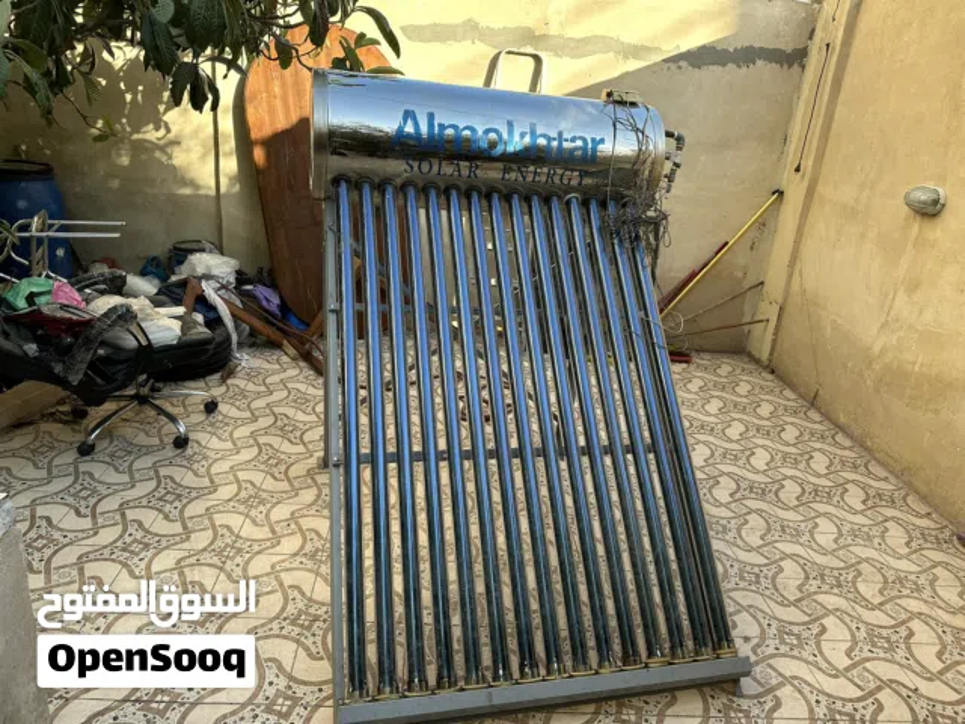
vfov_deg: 56.8
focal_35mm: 24
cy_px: 362
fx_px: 669
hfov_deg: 71.6
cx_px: 482
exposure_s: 1/409
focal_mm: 6.86
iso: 80
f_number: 1.78
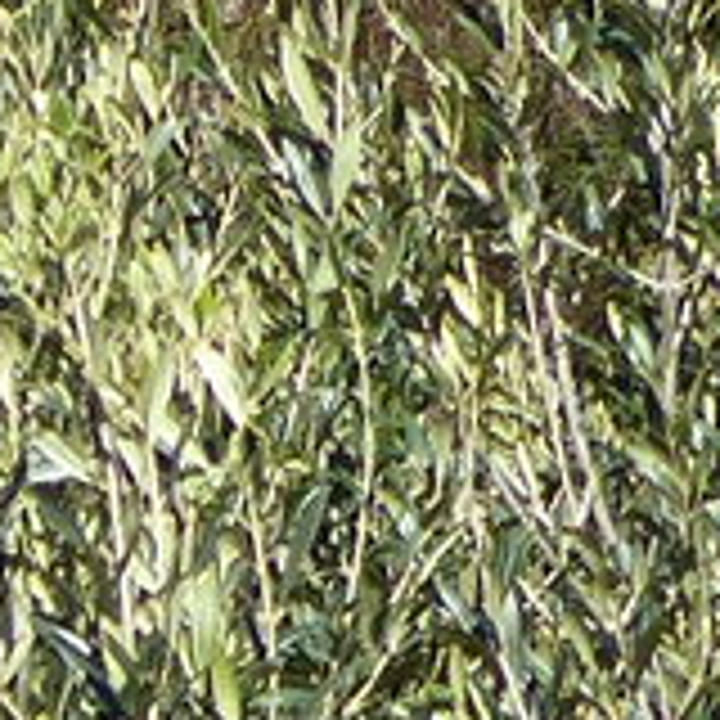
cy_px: 1926
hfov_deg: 3.1
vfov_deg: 3.2
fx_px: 12684
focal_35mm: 539
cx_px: -1953
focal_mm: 10.9
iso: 100
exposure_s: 1/800
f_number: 4
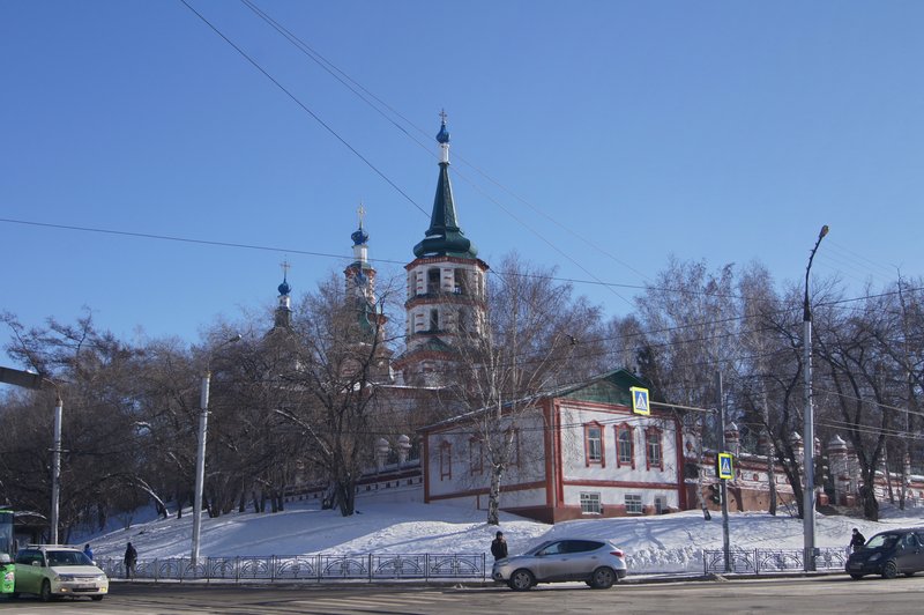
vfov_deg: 31.8
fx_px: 1077
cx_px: 462
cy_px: 308
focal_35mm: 42
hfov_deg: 46.4
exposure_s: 1/500
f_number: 9
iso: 200
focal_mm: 28
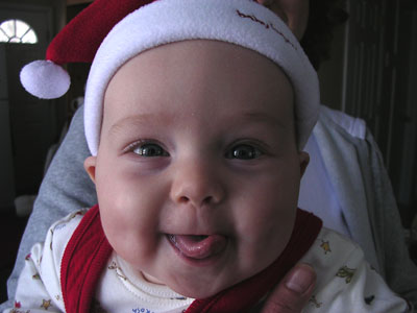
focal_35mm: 38
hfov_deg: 49.0
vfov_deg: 37.7
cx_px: 208
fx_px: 458
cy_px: 156
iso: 100
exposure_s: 1/74.1
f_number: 2.8
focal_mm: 5.8
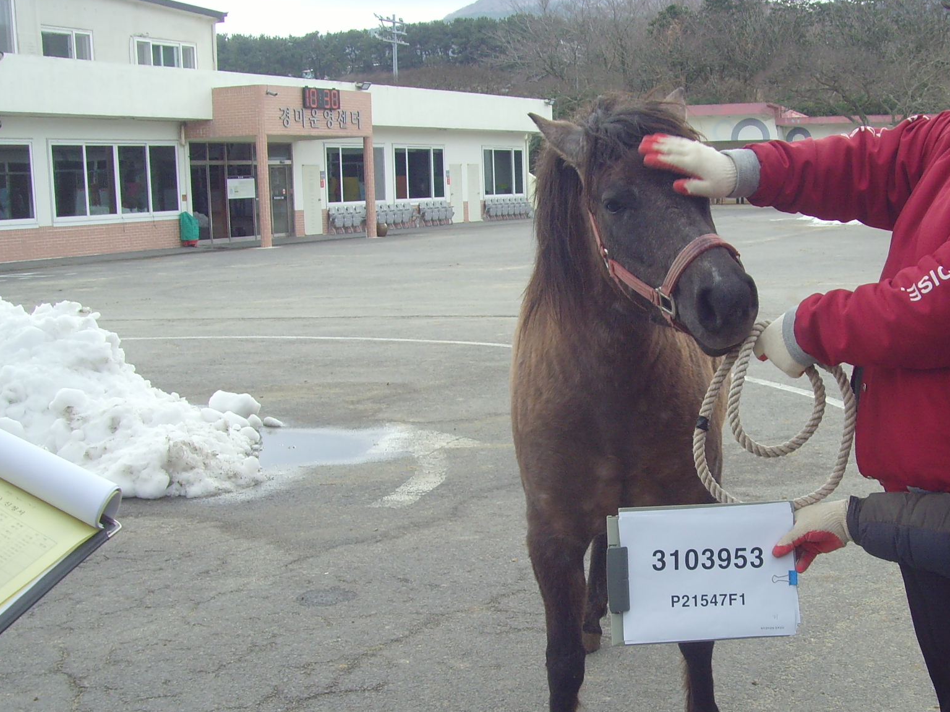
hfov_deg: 36.6
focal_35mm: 52
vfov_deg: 27.9
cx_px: 607
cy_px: 446
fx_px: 1427
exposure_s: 1/90
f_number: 3.5
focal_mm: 6.6
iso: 80
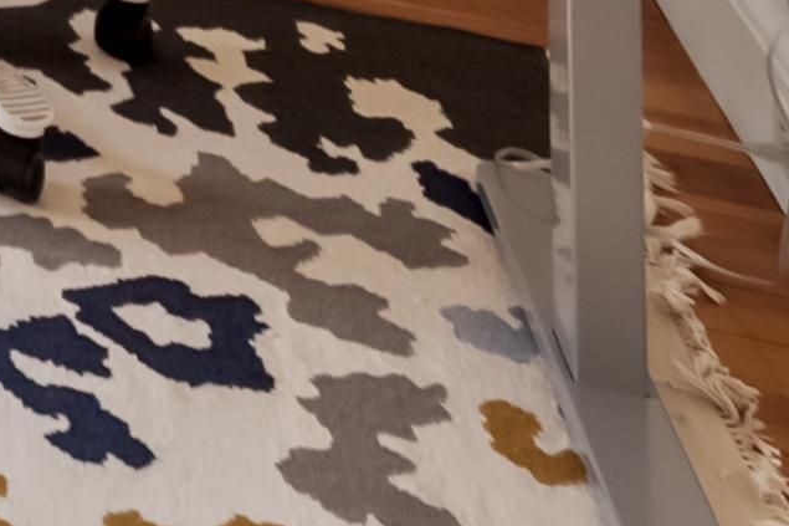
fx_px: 2038
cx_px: -1040
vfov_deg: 10.6
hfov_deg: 14.9
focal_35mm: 93
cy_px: -1025
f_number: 5.6
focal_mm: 10
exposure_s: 1/10
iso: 320
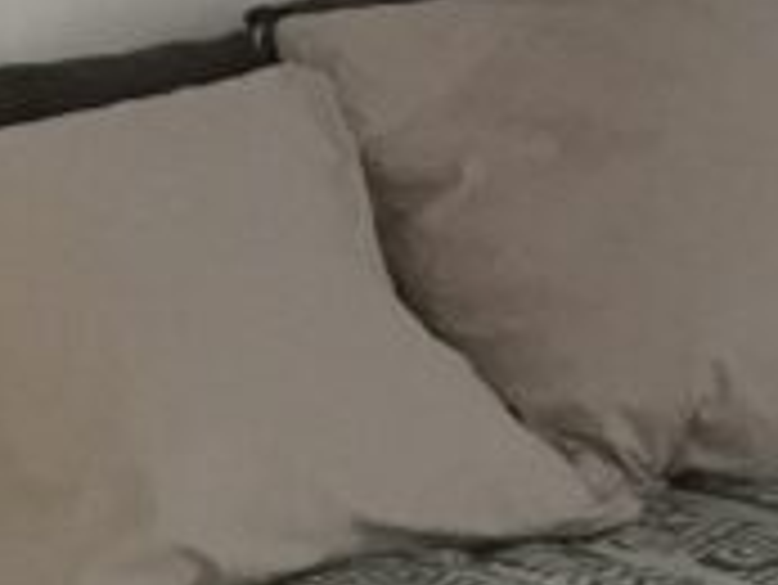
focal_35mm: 134
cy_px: 328
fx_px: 3014
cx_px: 639
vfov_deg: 11.1
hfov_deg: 14.6
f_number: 2.2
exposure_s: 1/17
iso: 640
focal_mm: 4.15
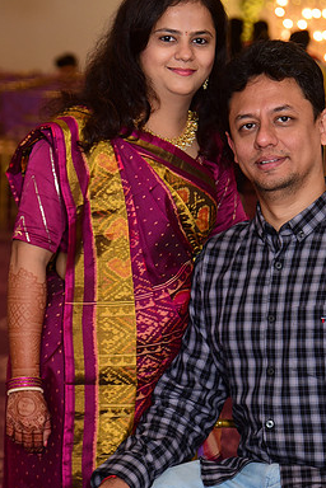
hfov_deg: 10.5
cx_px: 201
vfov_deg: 15.8
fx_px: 1766
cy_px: 295
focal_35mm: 130
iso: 1250
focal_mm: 86
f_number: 4.5
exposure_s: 1/160
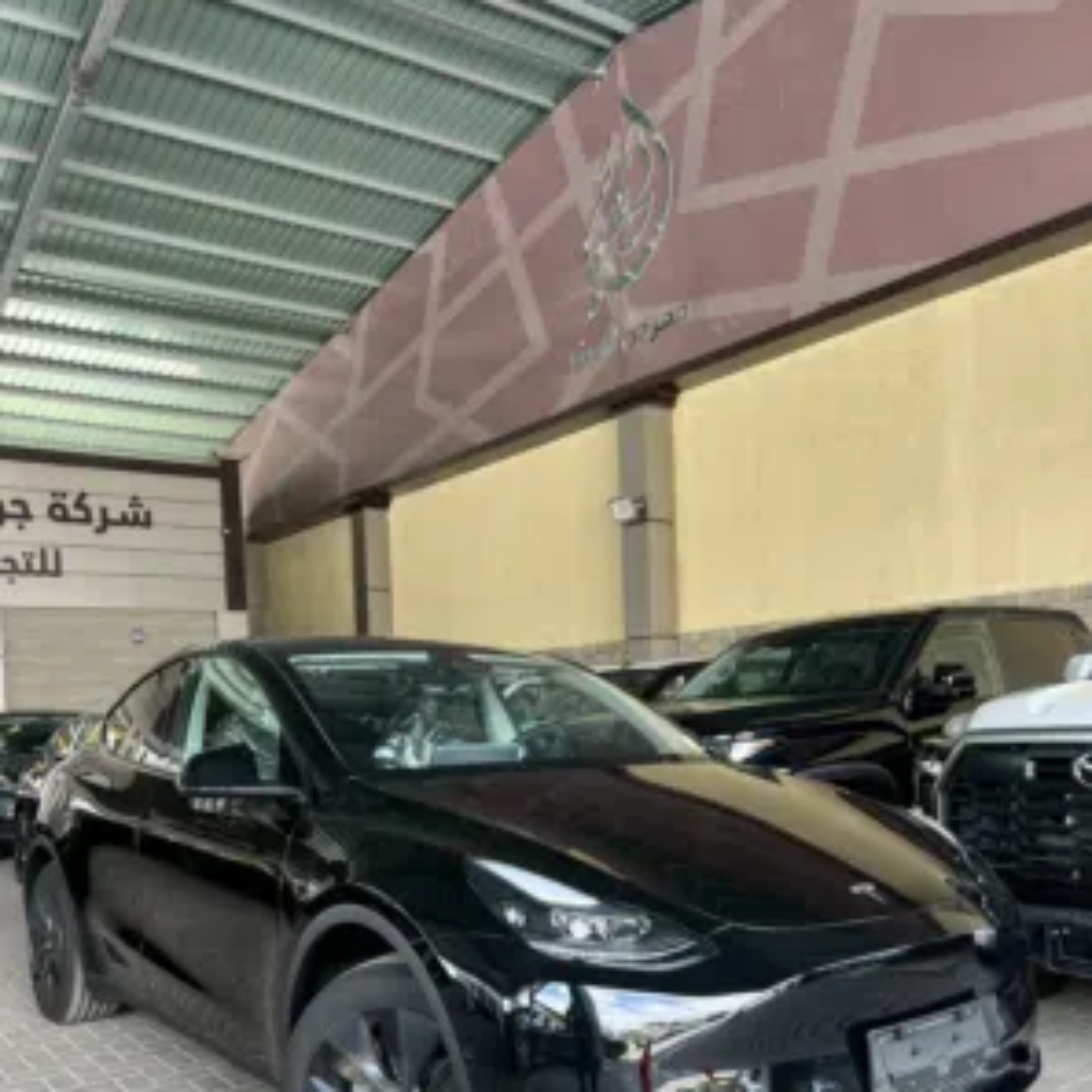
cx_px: 548
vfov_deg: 51.6
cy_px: 728
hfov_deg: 52.5
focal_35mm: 31
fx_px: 1106
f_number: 1.5
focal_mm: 5.7
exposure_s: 1/121
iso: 40
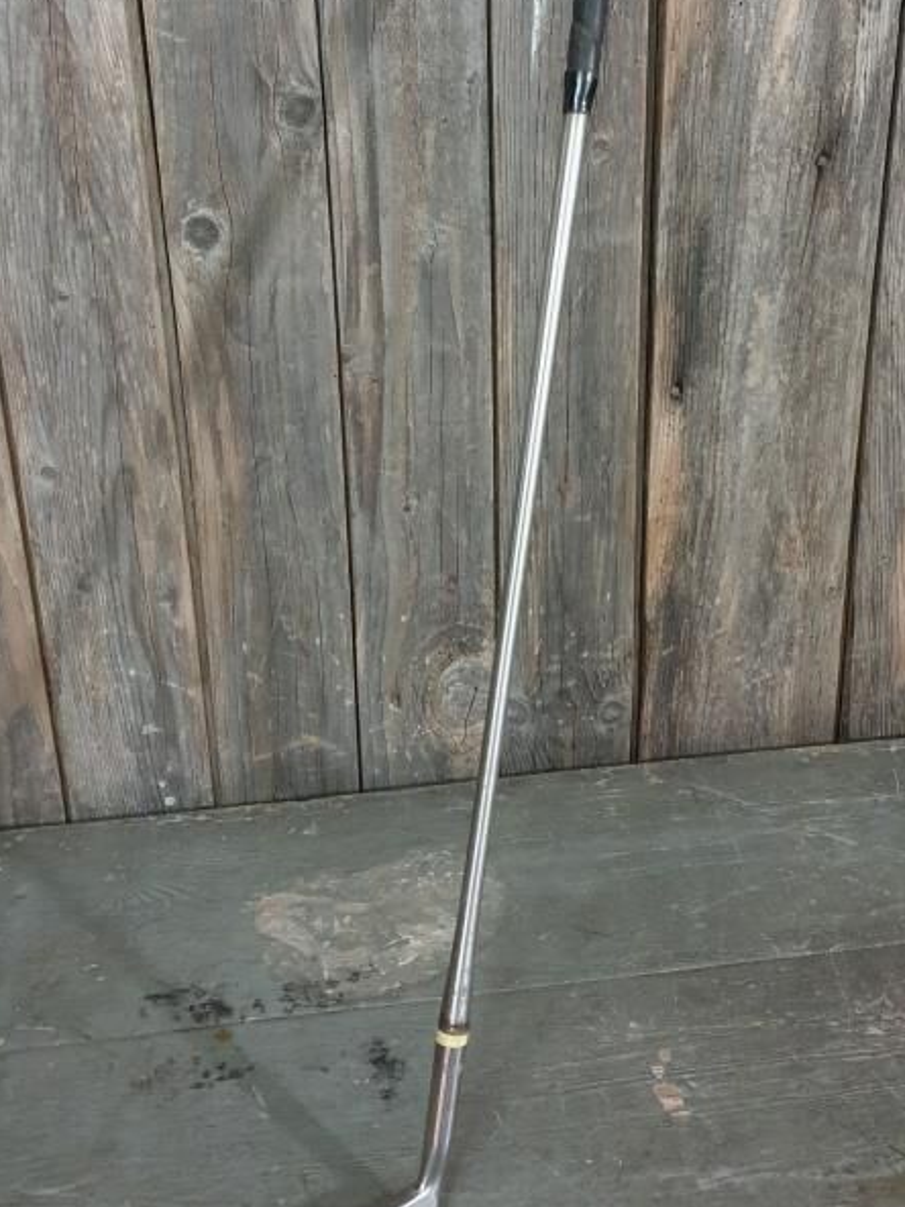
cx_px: 614
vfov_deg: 41.4
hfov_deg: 31.9
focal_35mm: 45
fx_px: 1569
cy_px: 377
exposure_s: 1/14
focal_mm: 4.3
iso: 320
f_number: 1.5
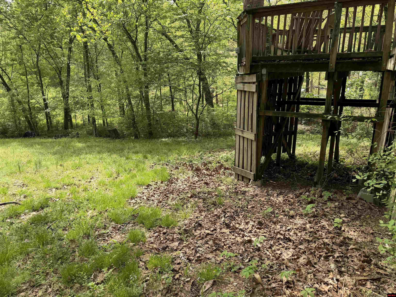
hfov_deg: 71.6
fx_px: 275
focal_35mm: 24
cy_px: 148
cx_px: 198
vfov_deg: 56.8
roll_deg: -2.5
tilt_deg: -19.8
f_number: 1.78
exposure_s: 1/1314
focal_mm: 6.76
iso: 100
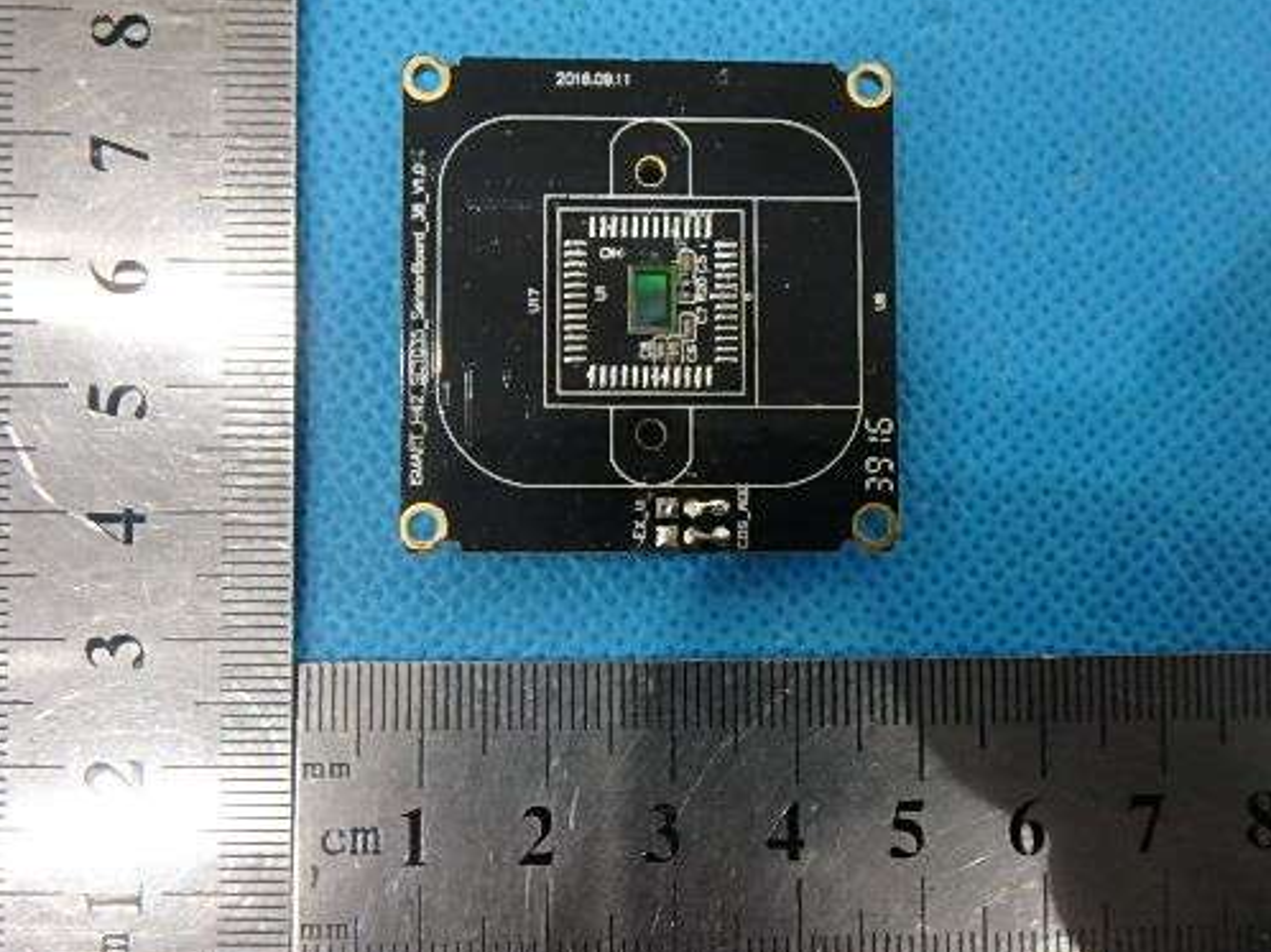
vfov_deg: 51.3
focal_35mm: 27
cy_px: 500
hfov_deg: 65.3
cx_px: 666
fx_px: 991
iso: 800
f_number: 3.5
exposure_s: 1/15
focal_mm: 3.7
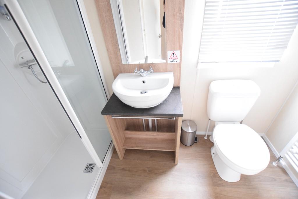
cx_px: 149
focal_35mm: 15
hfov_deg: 100.4
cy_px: 100
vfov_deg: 77.3
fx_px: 124
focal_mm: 10
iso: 3200
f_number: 3.5
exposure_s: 1/30
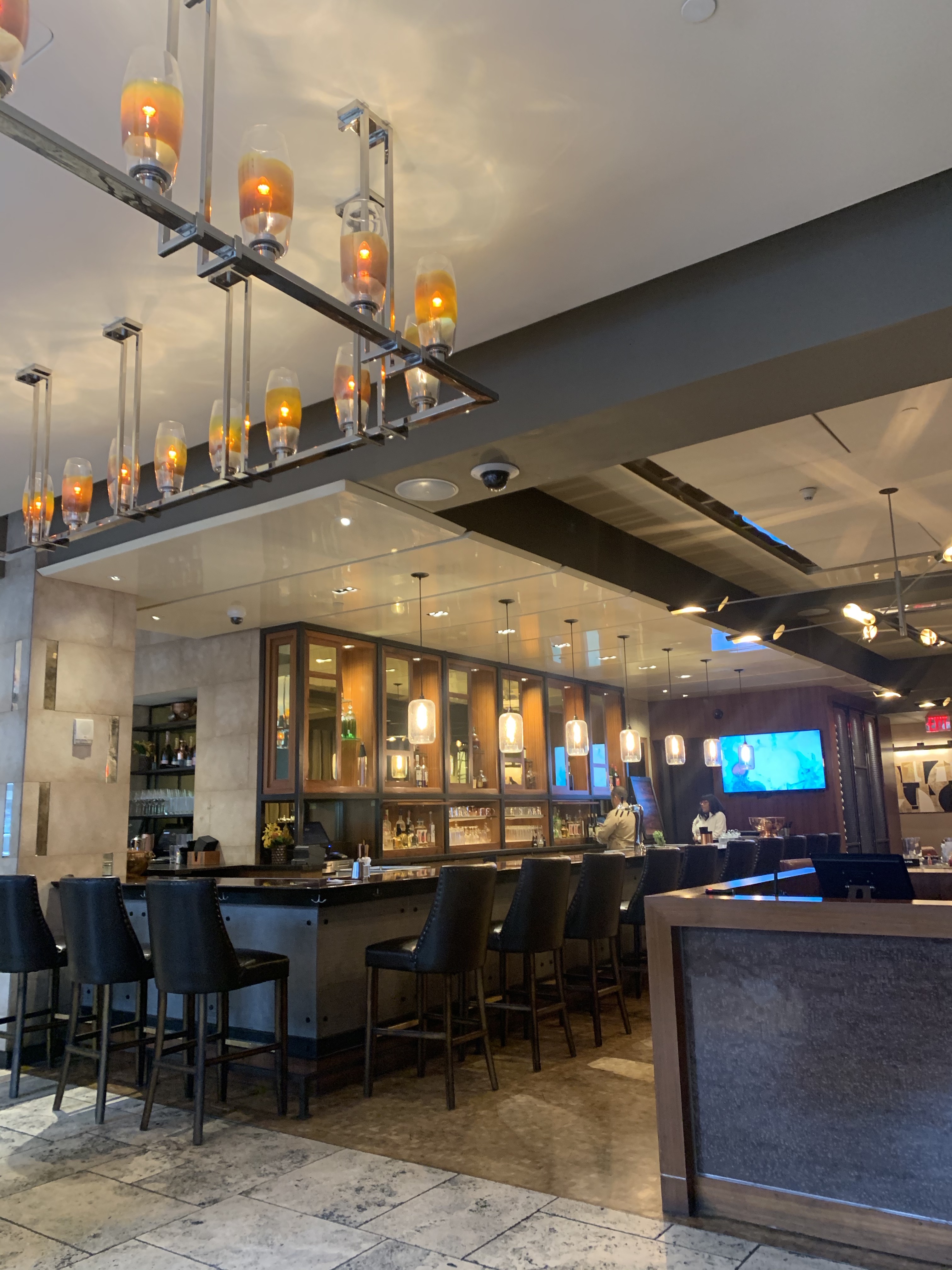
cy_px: 635
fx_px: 953
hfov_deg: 53.1
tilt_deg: +10.8
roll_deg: +0.9
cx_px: 476
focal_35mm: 26
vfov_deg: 67.3
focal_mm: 4.25
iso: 320
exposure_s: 1/40
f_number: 1.8
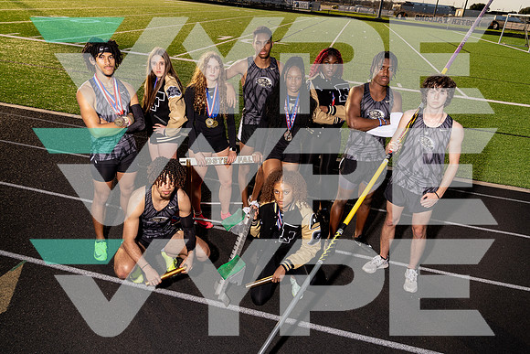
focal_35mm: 27
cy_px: 177
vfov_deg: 48.0
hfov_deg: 67.4
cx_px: 265
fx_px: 398
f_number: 8
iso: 100
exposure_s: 1/250
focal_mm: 27
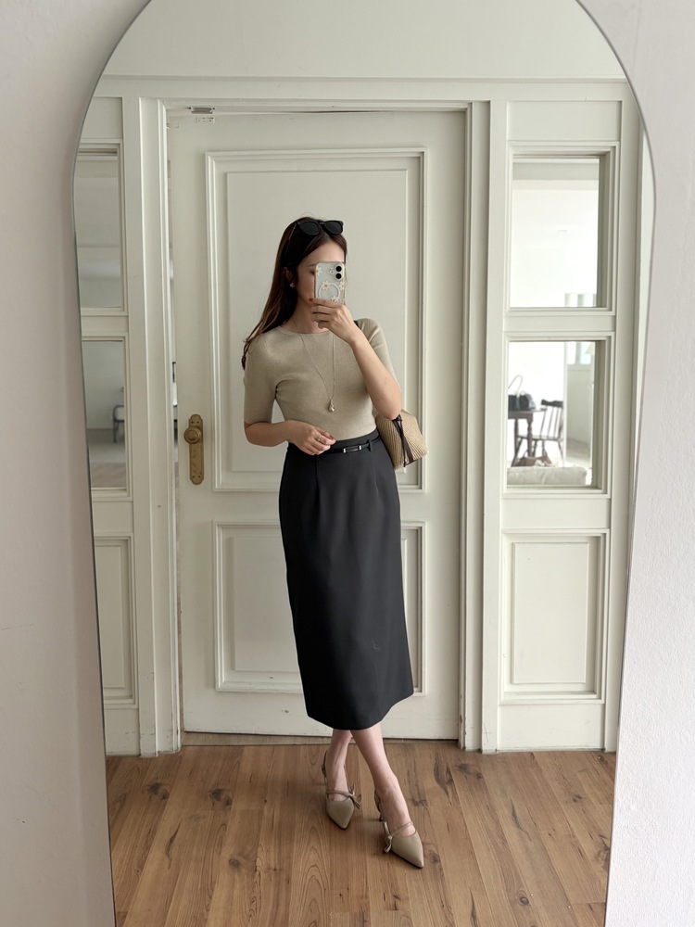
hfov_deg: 53.1
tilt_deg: -15.8
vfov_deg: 67.3
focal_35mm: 26
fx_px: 696
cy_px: 464
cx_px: 348
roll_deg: +0.7
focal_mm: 5.96
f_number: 1.6
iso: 80
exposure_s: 1/121
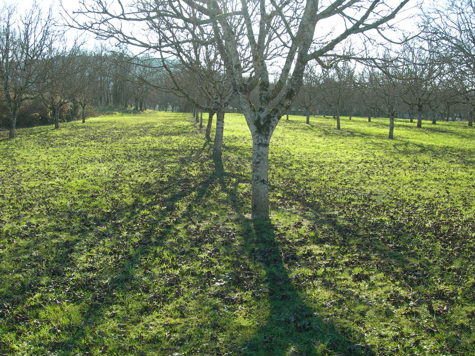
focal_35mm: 39
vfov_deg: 36.8
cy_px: 174
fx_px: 535
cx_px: 241
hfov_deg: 47.9
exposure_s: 1/153
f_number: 4.8
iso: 50
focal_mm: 7.8
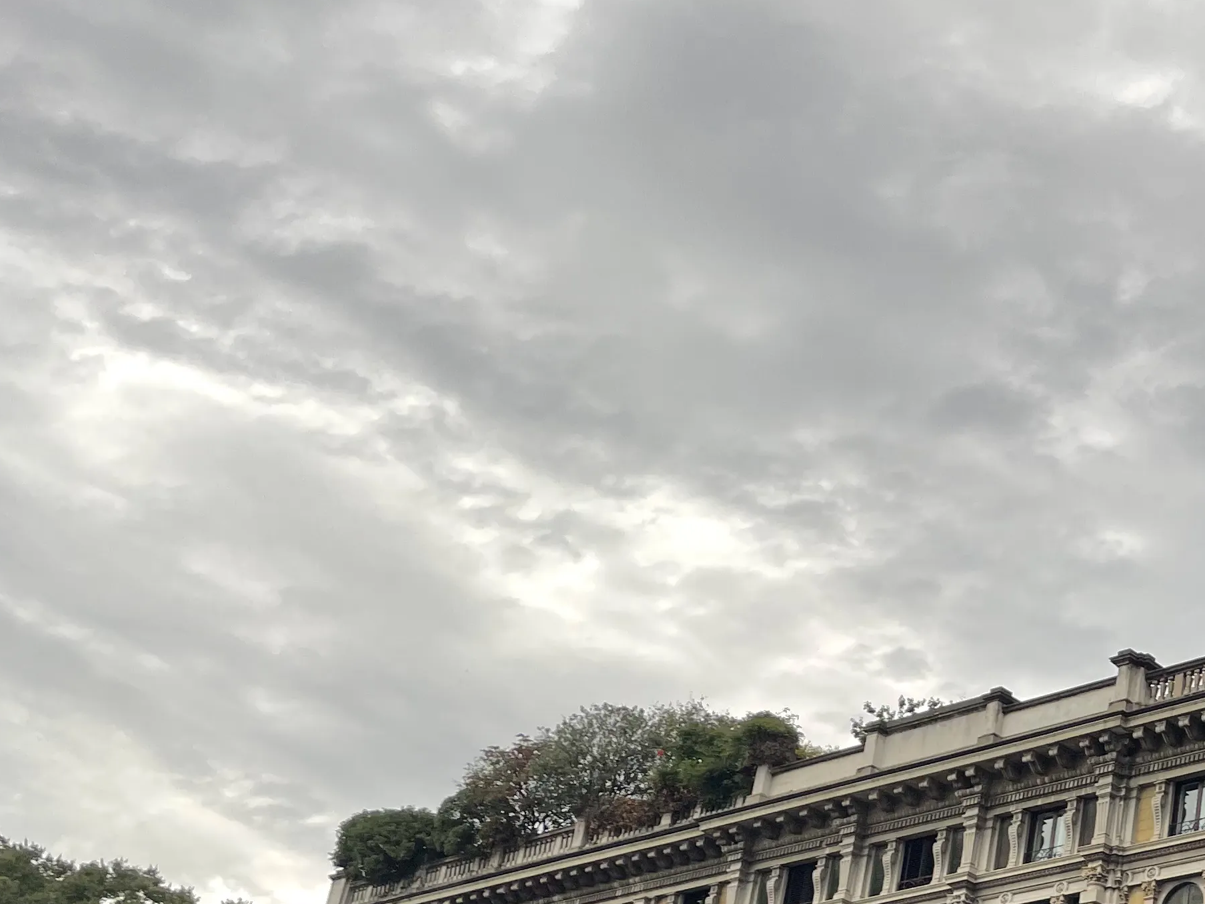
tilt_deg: +22.5
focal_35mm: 58
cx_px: 1324
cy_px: 876
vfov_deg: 24.3
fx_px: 2019
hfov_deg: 29.9
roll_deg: -3.3
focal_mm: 4.2
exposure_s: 1/190
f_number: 1.6
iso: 32
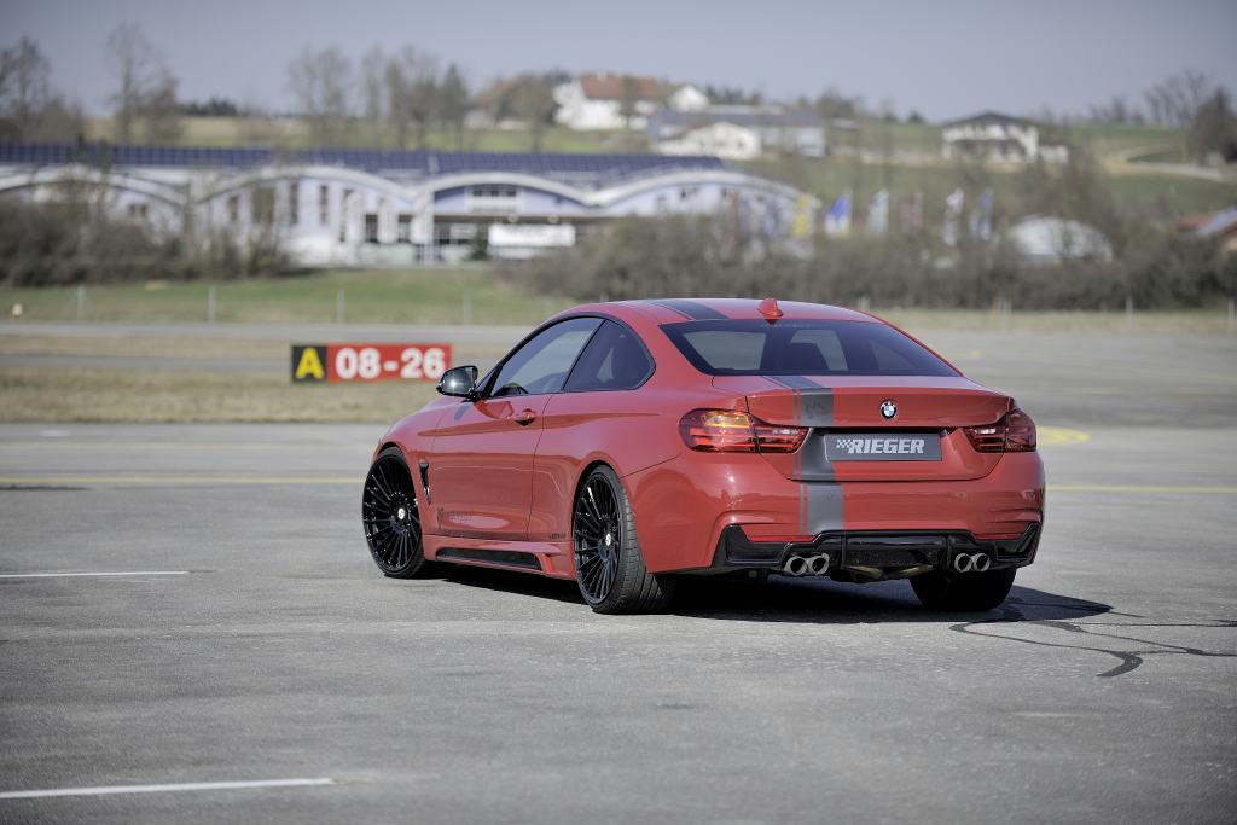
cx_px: 618
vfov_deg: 10.2
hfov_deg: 15.2
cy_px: 412
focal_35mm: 135
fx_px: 4639
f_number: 2.8
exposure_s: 1/4000
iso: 250
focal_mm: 135
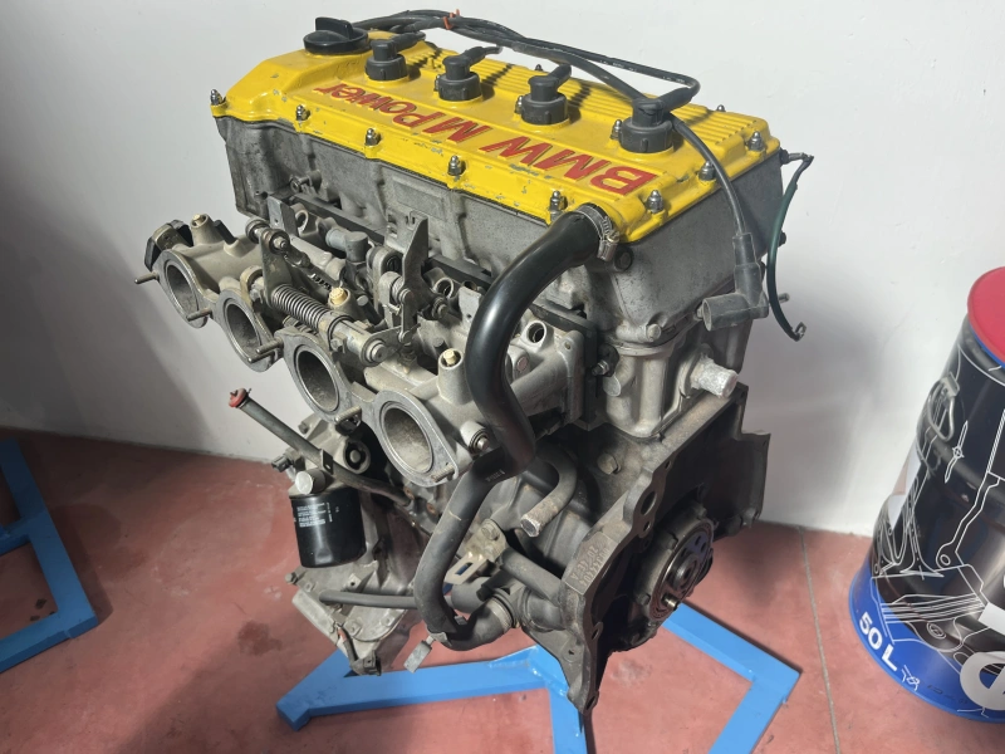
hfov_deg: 67.3
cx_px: 502
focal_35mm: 26
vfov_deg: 53.1
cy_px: 377
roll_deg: -0.2
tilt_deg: -36.4
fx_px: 755
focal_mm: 5.1
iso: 32
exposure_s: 1/129
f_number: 1.6
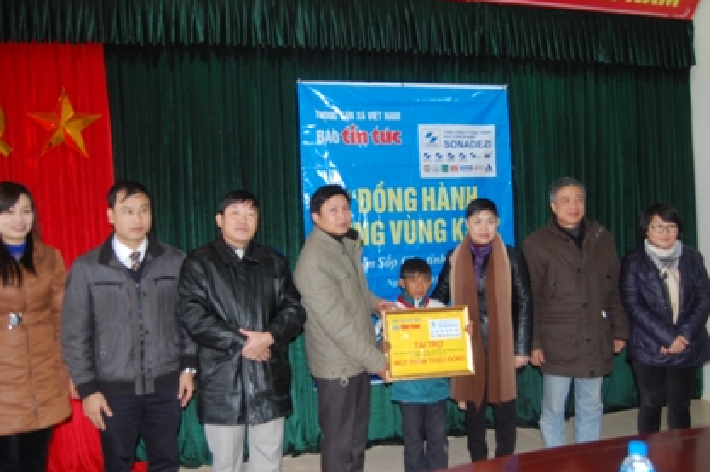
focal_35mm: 29
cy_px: 245
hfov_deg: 63.7
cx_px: 341
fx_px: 571
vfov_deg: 44.9
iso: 400
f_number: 3.5
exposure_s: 1/60
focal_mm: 18
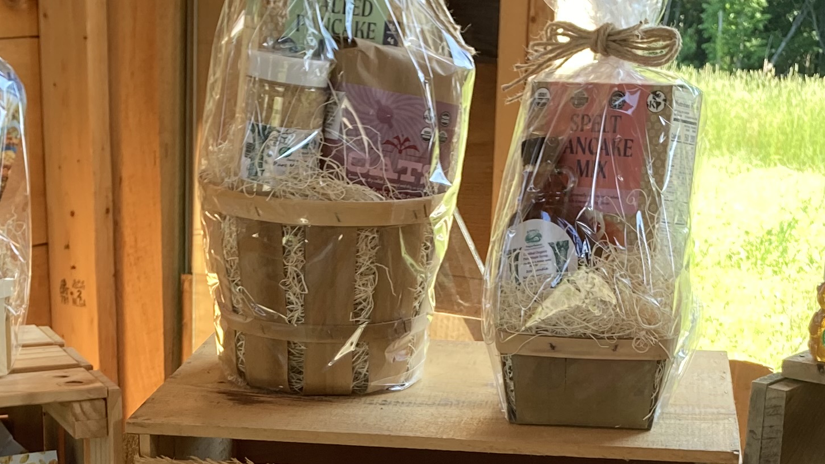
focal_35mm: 85
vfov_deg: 13.9
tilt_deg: -17.7
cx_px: 373
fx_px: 1859
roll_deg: -0.7
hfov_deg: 25.0
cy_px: 524
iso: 40
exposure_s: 1/121
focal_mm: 3.99
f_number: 1.8
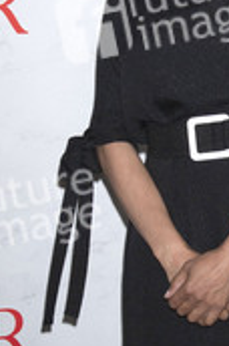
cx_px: 217
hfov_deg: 12.6
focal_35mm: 107
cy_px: 117
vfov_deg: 19.1
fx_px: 1025
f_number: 6.3
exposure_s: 1/200
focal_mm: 46
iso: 640
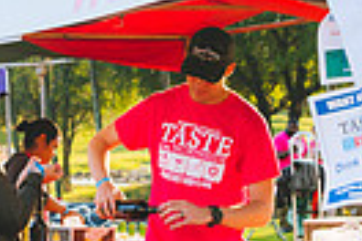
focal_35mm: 132
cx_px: -85
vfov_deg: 10.4
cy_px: 149
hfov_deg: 14.9
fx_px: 1327
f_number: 3.5
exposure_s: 1/160
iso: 64
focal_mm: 30
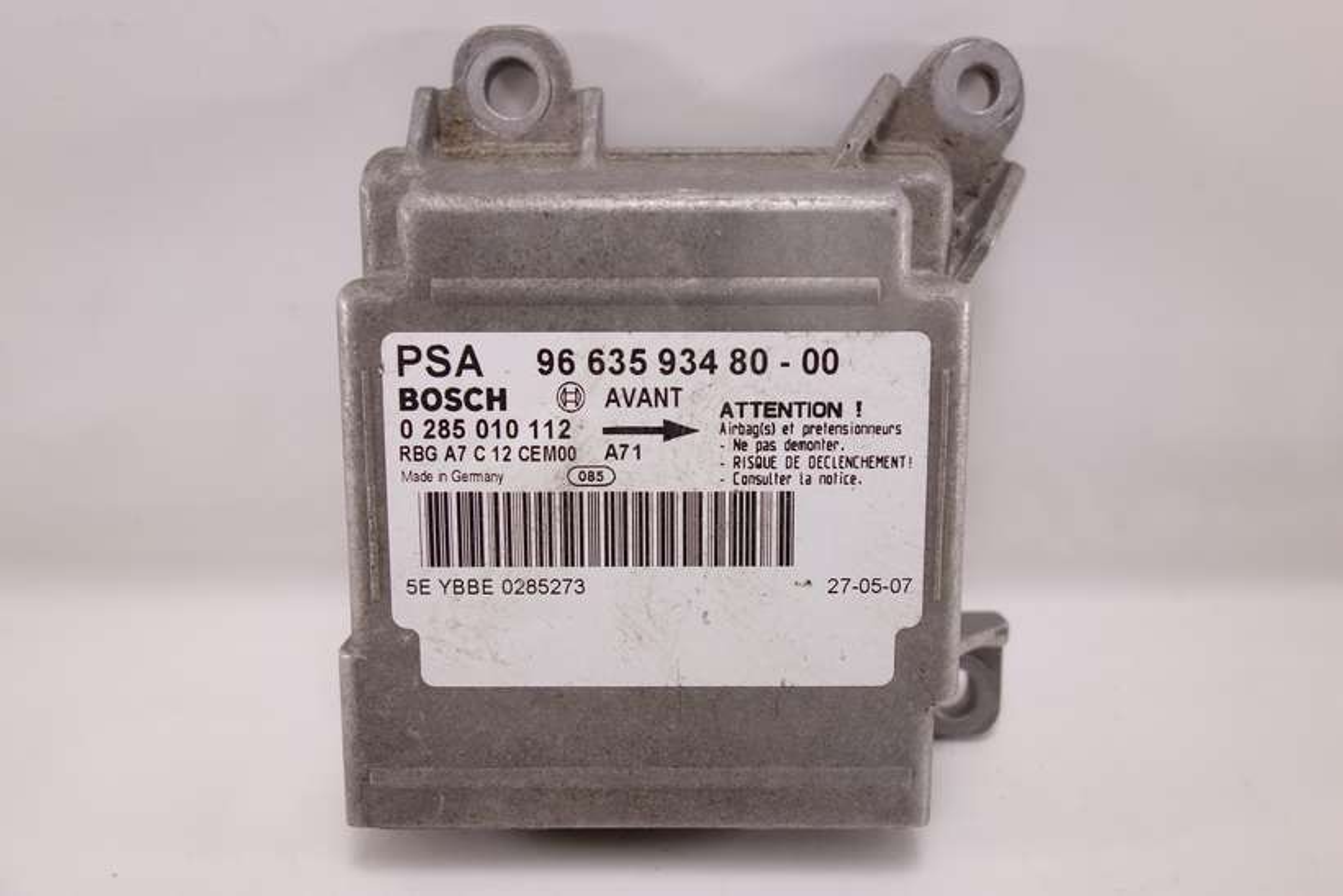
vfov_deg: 46.4
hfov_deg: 65.5
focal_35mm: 28
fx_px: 1045
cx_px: 672
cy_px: 448
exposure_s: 1/100
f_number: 2.5
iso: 125
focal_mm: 10.4
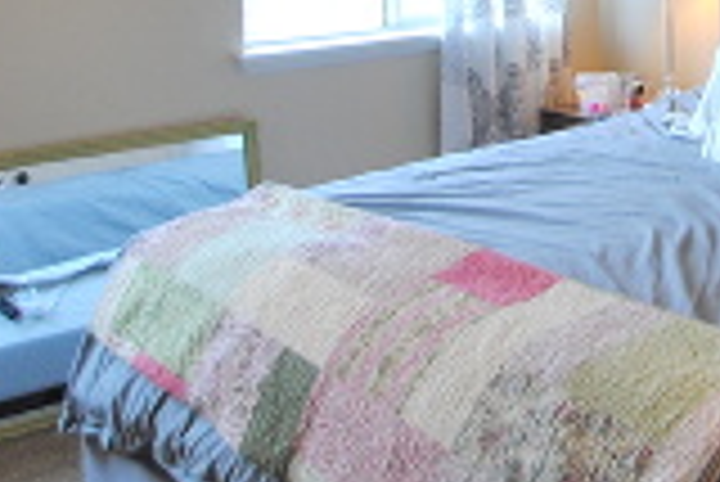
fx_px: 1201
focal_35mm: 60
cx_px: 796
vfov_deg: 21.5
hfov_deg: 29.9
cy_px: -50
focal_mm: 10
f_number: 3.5
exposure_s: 1/30
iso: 220
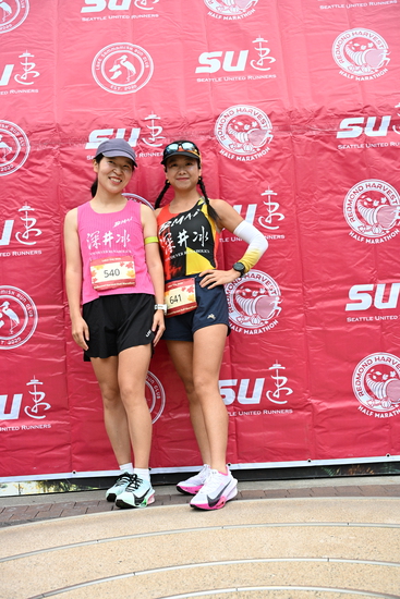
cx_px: 200
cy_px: 300
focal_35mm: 49
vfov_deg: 40.3
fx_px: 816
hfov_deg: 27.5
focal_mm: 49
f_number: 4
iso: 2000
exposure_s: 1/400
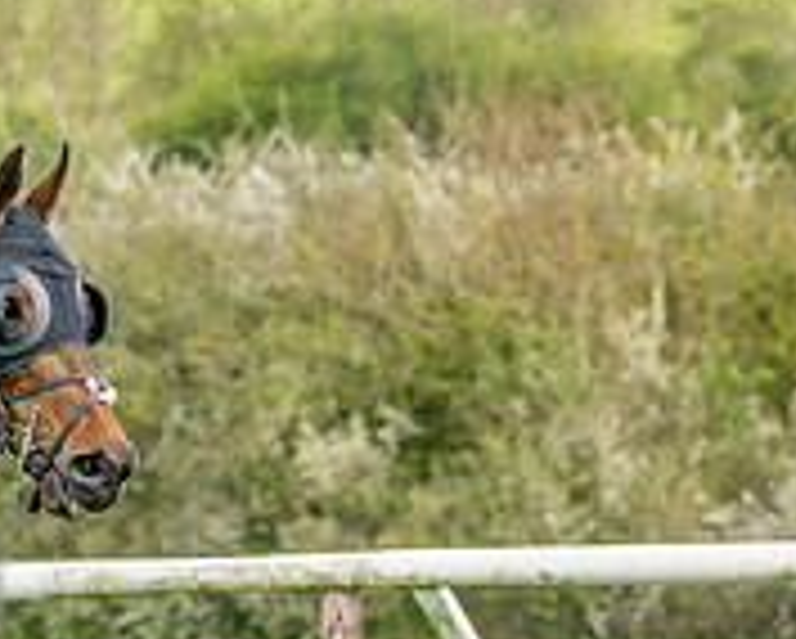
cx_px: -326
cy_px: 554
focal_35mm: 530
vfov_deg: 2.9
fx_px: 12500
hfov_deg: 3.6
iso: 400
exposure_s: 1/2500
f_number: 4
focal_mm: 99
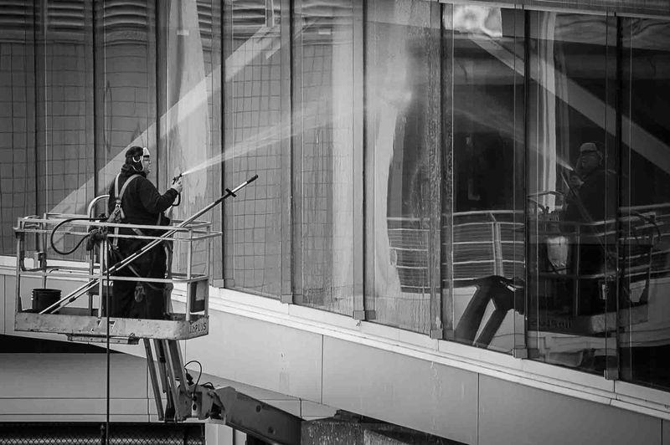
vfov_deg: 4.1
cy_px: 195
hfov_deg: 6.1
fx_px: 6249
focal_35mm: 336
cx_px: 295
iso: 320
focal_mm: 300
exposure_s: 1/125
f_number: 5.6
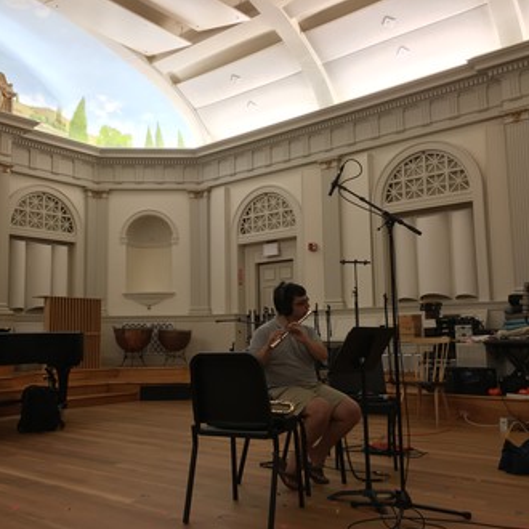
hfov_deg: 47.1
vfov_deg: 47.2
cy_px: 268
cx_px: 226
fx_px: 605
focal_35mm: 35
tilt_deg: +7.4
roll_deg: +0.7
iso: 50
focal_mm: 4.15
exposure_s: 1/30
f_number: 2.2
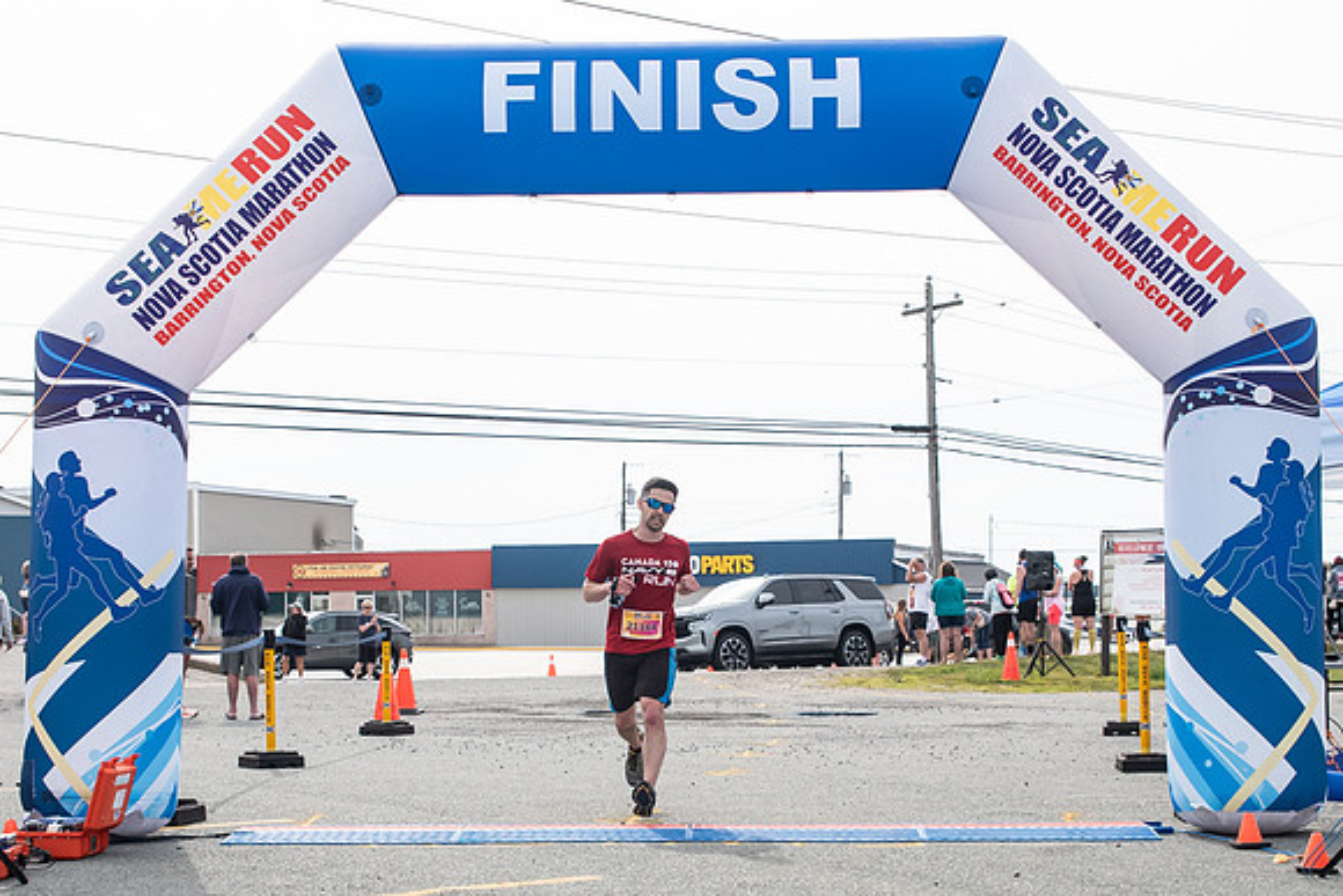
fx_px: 2247
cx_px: 657
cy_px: 611
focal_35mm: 60
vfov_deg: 22.4
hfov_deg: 33.3
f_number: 4
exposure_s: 1/3200
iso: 800
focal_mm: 35
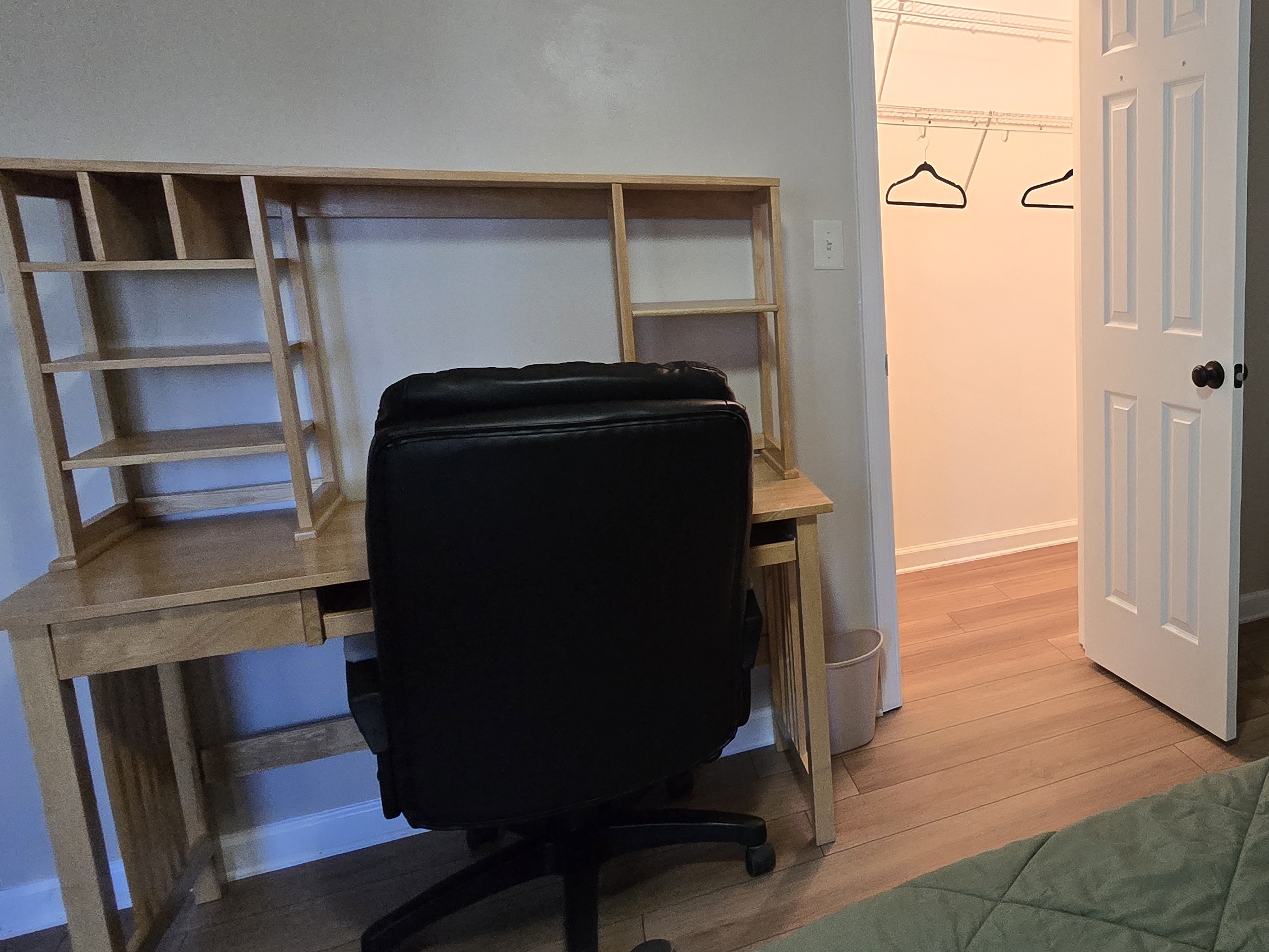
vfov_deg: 58.5
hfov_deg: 64.5
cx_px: 1083
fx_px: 843
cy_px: 387
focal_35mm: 23
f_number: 2.2
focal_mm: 2.2
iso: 640
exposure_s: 1/60
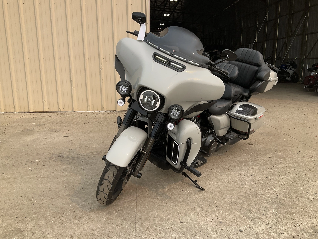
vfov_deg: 48.2
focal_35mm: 29
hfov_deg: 61.7
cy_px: 120
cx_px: 159
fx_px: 266
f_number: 1.8
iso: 25
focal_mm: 3
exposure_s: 1/1168
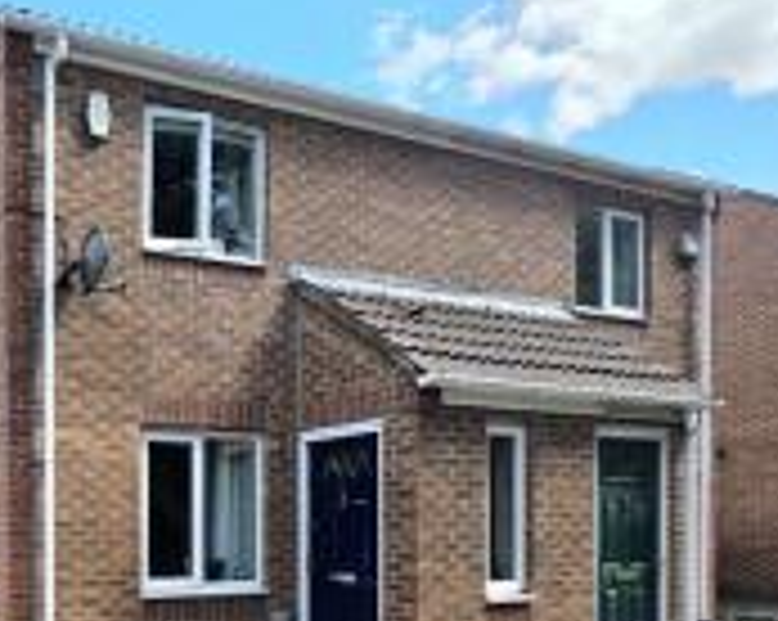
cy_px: 542
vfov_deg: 43.5
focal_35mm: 31
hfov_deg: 48.9
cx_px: 34
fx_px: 713
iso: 32
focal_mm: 2.2
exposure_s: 1/1667
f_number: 1.9
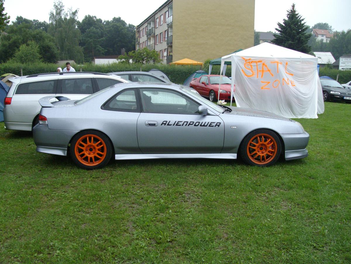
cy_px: 132
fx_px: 365
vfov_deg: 39.7
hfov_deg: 51.4
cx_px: 176
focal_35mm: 36
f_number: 2.7
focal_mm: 6
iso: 160
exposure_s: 1/160
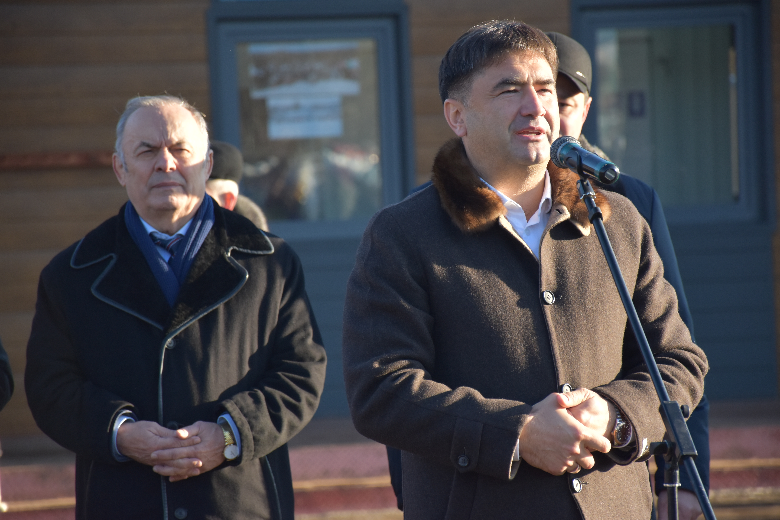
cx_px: 390
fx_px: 4550
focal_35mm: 210
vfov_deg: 6.5
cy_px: 260
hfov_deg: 9.8
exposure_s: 1/500
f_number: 5.6
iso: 560
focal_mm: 140
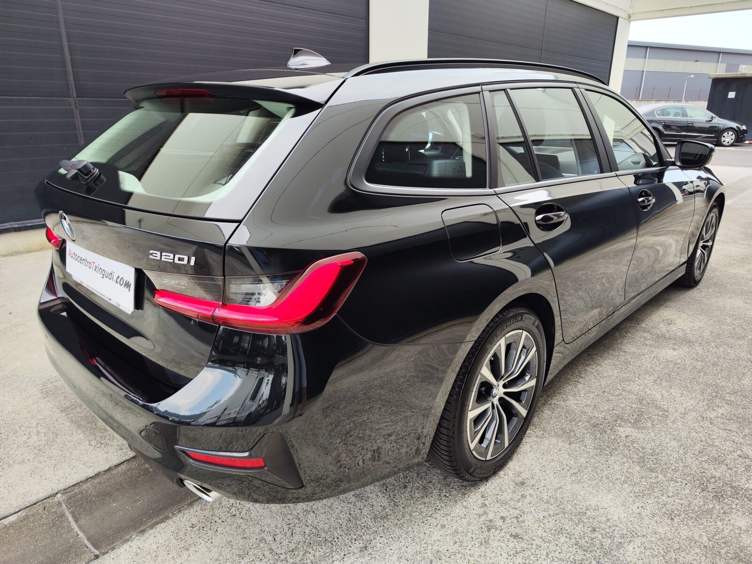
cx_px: 376
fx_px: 500
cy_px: 282
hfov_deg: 73.9
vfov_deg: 58.9
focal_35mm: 23
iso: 50
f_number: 1.69
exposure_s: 1/193
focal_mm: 7.01
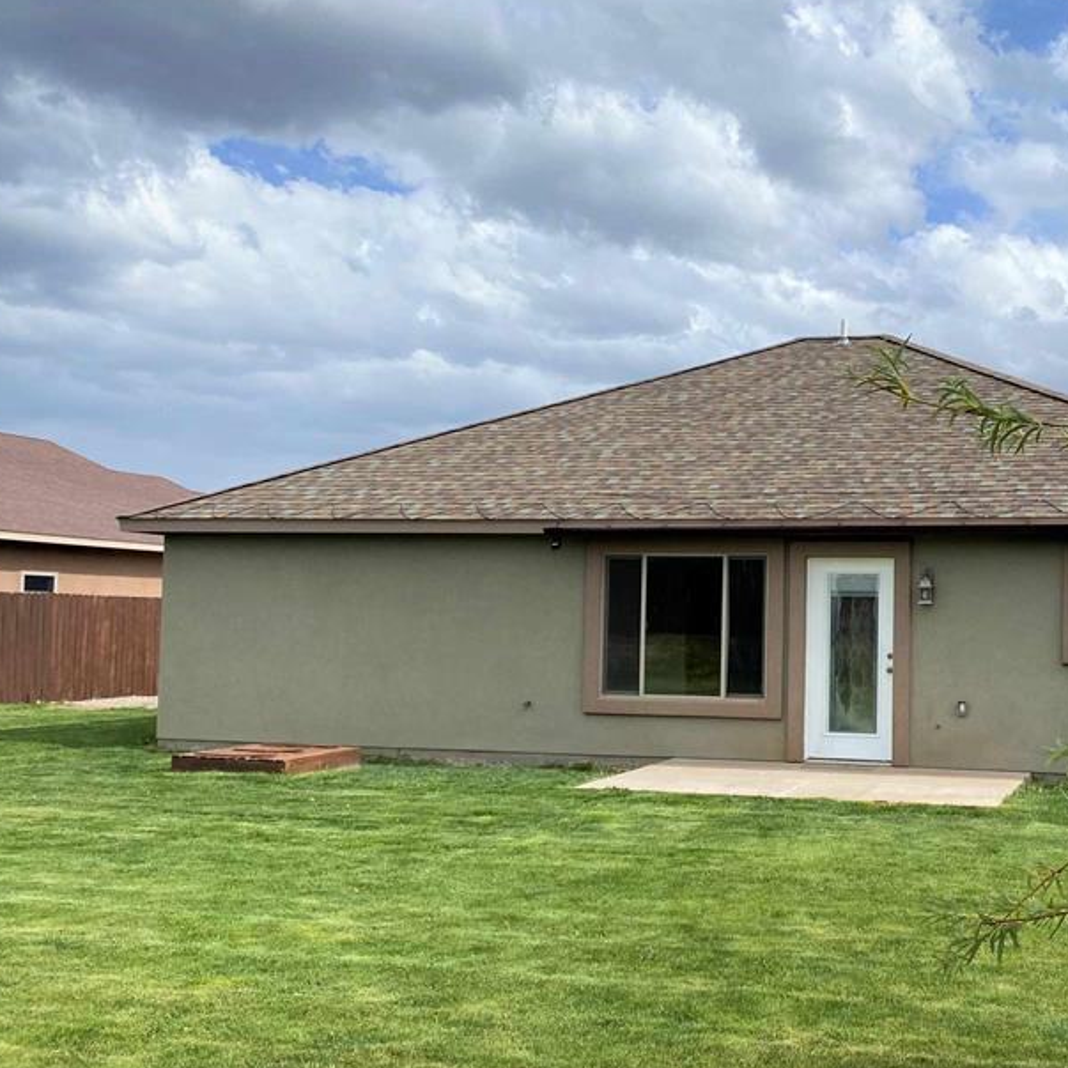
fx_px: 1361
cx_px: 824
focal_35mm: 39
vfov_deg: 42.8
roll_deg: -1.2
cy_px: 573
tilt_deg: +3.2
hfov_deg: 41.4
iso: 32
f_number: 1.8
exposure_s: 1/3125
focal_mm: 4.25
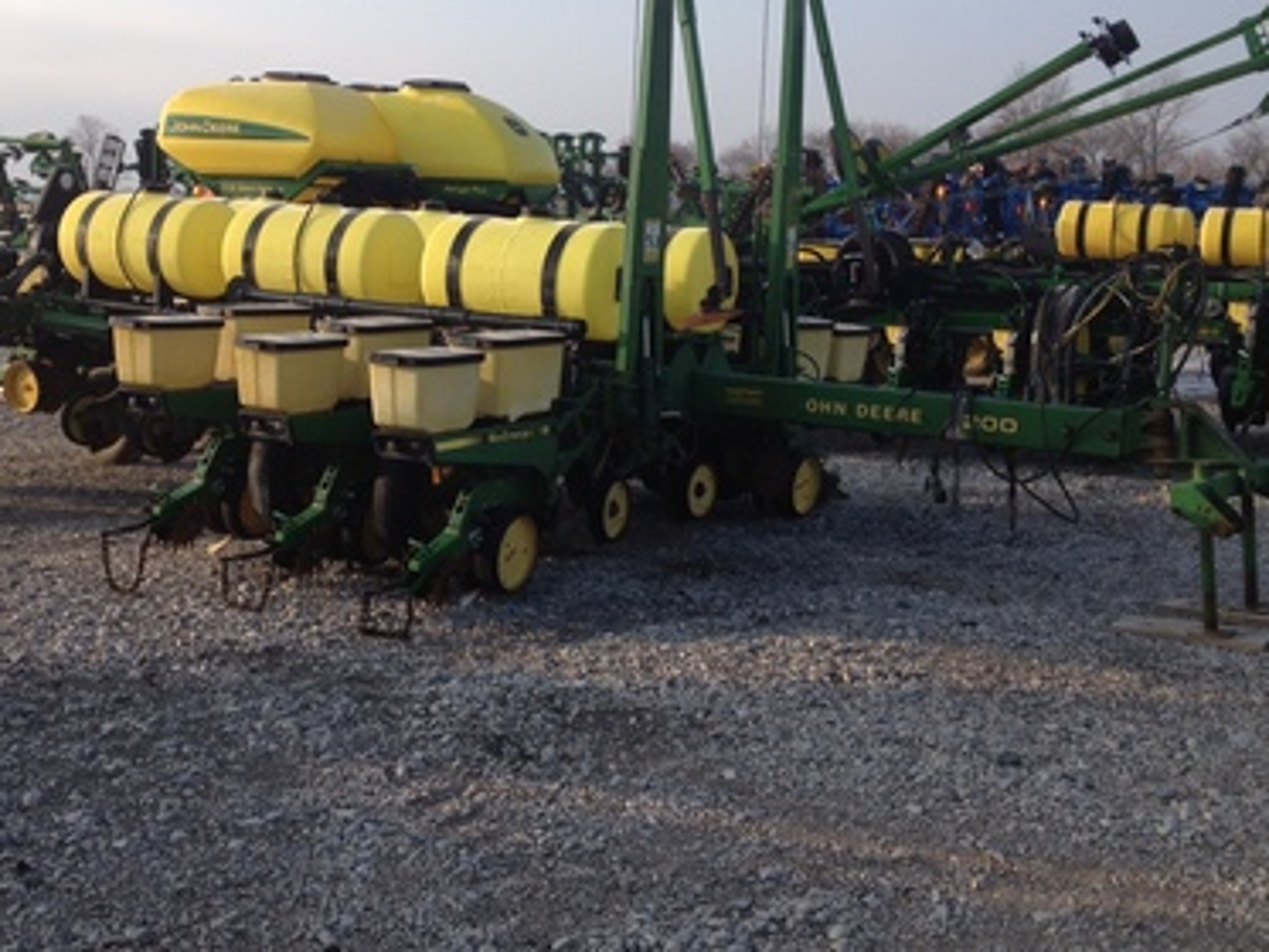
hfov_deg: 37.3
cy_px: 340
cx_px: 480
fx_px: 1870
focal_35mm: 51
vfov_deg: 28.4
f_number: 2.4
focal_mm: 4.28
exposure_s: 1/824
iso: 50
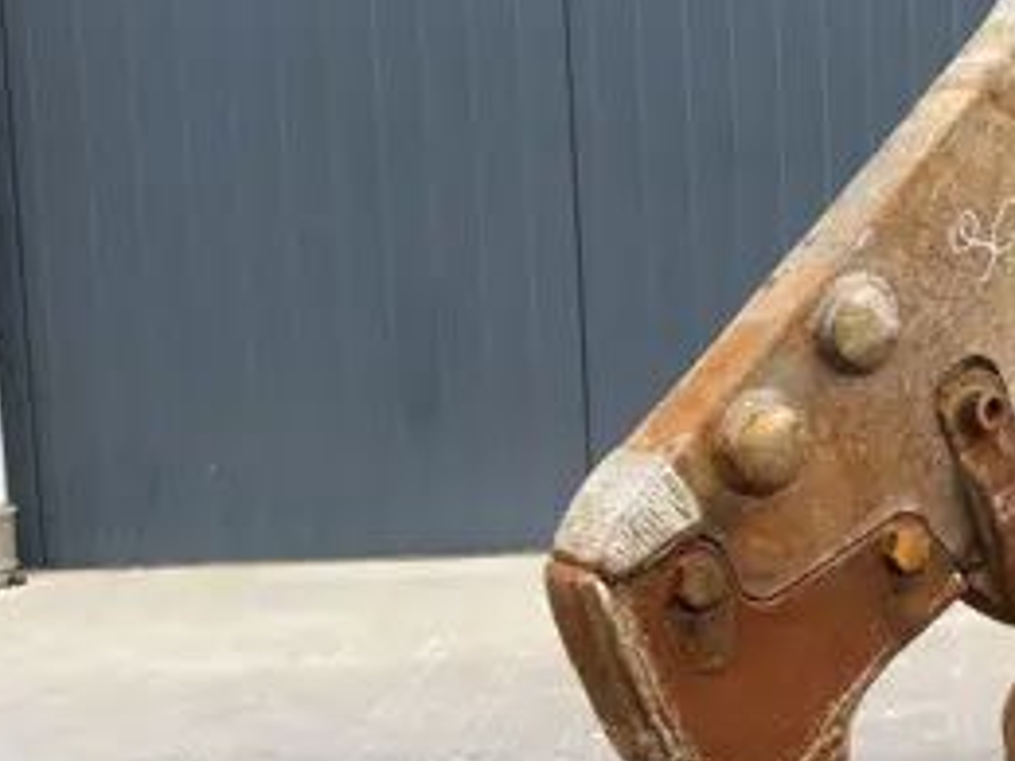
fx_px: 1730
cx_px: 1148
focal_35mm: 59
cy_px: 371
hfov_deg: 29.2
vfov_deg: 24.8
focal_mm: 6.76
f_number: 1.78
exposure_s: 1/314
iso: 64
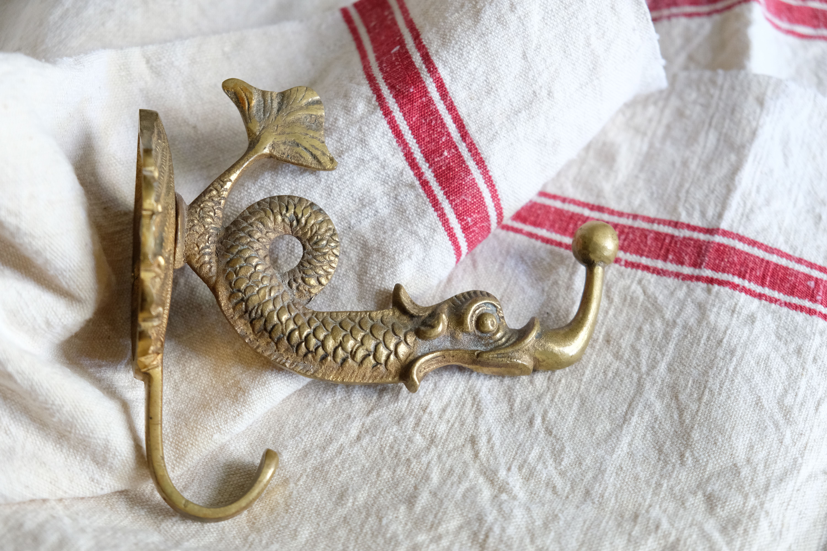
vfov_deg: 19.7
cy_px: 276
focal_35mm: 69
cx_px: 414
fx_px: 1585
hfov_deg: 29.2
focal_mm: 46.3
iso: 1600
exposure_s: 1/60
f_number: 4
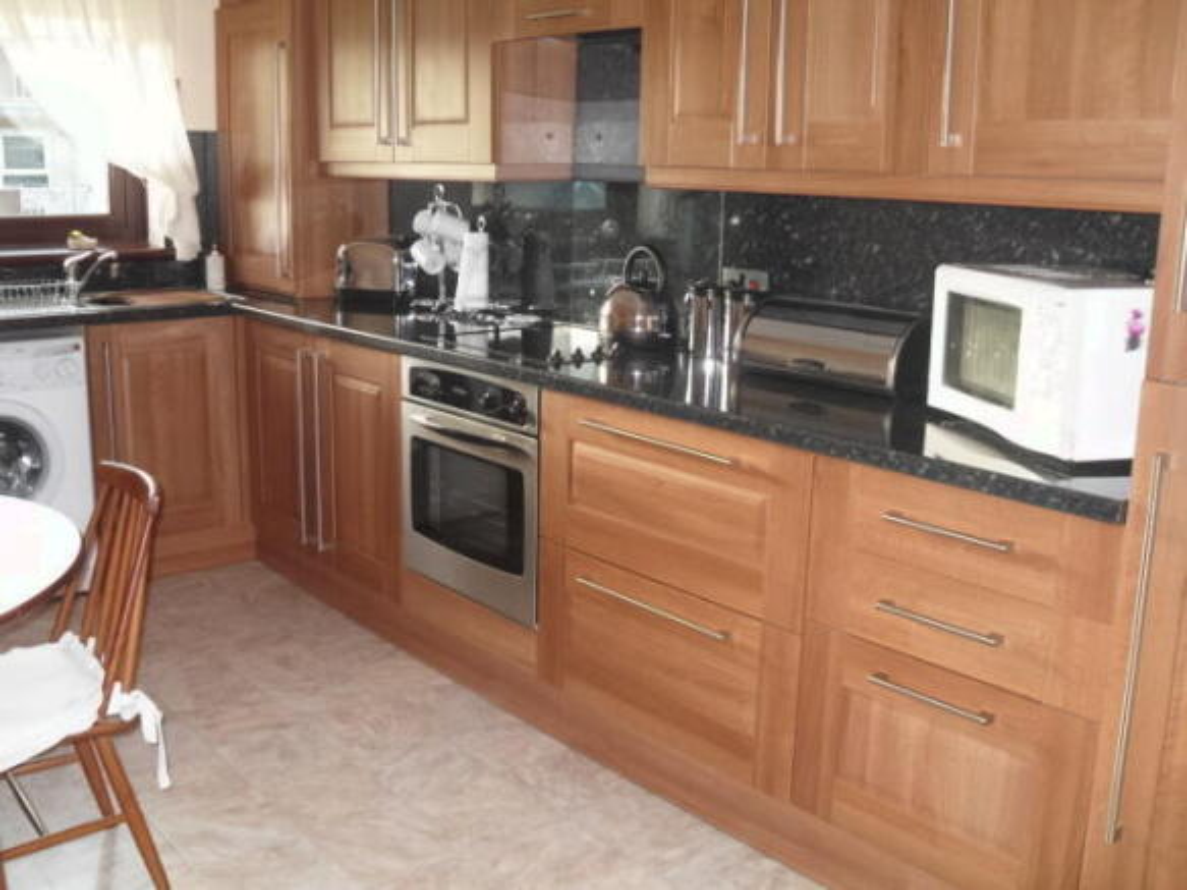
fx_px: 1200
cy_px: 445
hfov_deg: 52.6
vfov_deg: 40.7
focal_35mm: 35
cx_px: 594
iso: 200
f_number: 2.8
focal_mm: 6.2
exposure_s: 1/45
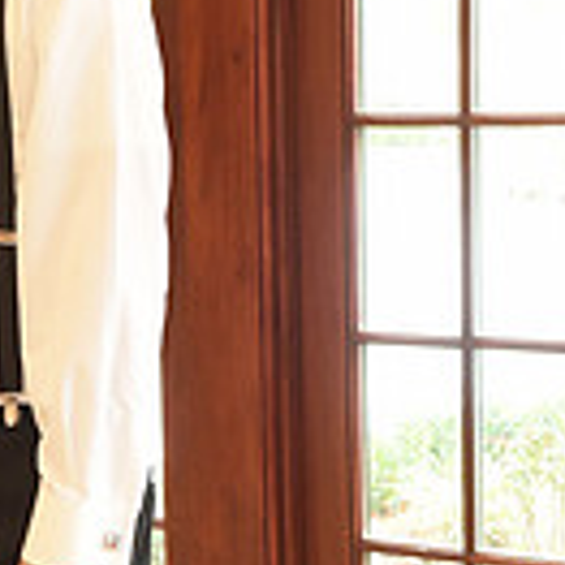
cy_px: 526
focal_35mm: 170
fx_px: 3139
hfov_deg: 10.2
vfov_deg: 10.2
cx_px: -71
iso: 2000
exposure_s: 1/80
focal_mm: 45
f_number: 5.6
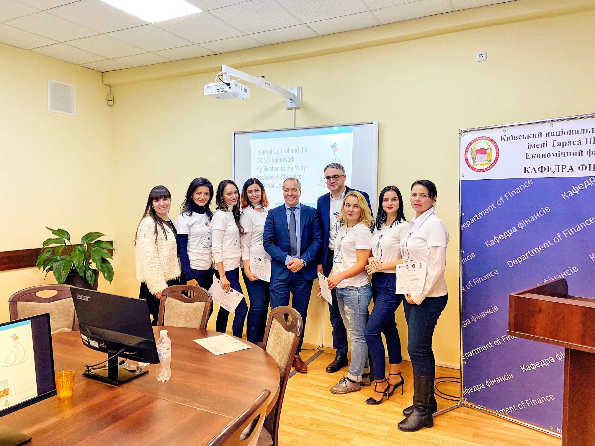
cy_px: 223
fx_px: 447
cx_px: 298
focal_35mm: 26
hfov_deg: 67.3
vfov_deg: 53.1
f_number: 1.8
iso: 100
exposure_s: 1/60
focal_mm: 4.25
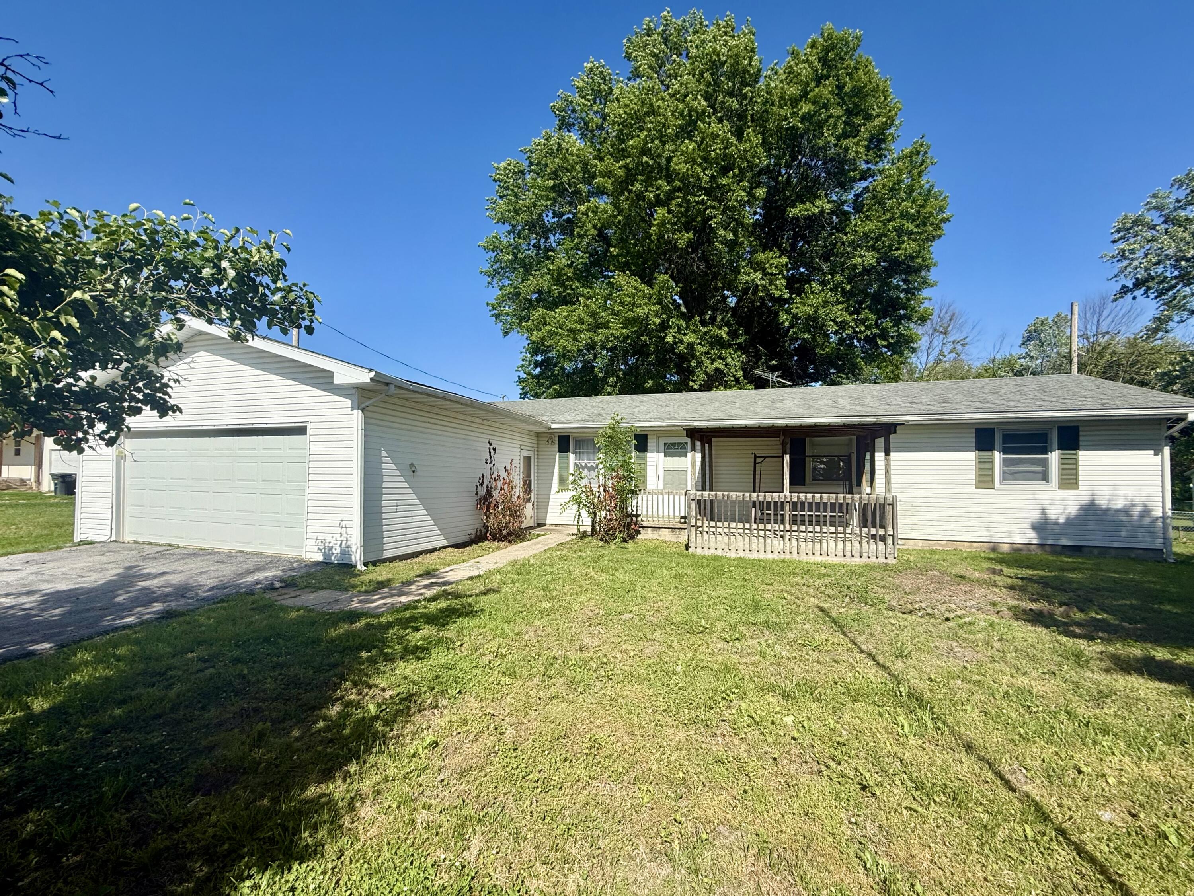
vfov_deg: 85.7
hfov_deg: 102.0
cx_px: 597
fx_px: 483
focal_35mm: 14
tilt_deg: +3.1
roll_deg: -0.7
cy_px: 448
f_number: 2.2
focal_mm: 2.22
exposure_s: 1/1848
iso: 50
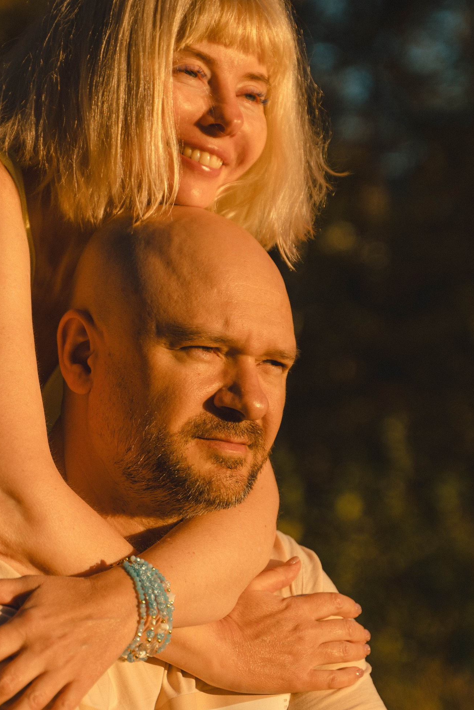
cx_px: 191
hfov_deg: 10.5
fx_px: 2566
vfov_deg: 15.8
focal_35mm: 130
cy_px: 349
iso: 100
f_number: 2.8
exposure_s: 1/1000
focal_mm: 66
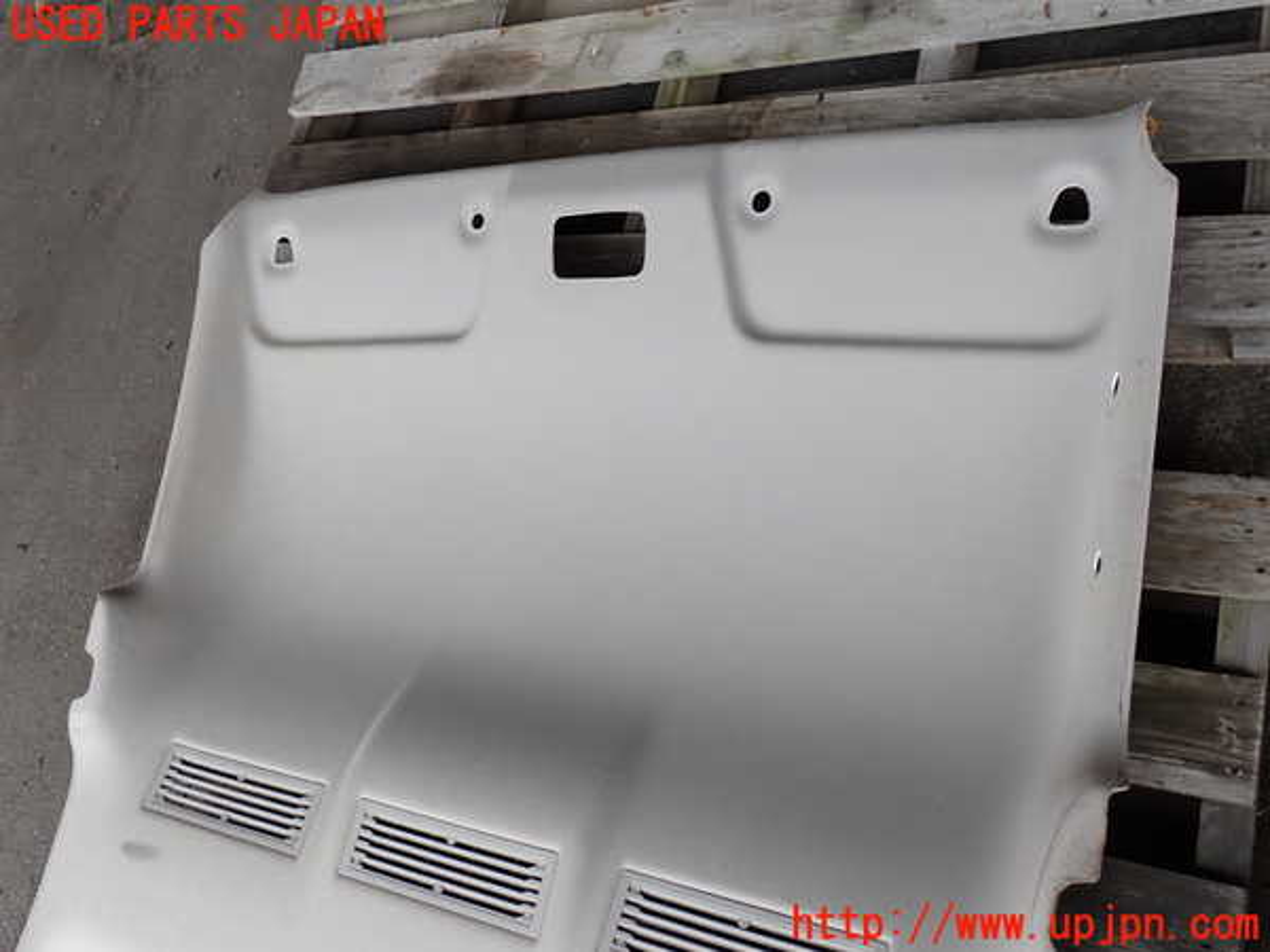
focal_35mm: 30
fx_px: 1101
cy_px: 476
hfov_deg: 60.0
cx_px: 635
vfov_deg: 46.8
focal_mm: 5.4
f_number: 3.2
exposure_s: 1/200
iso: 100
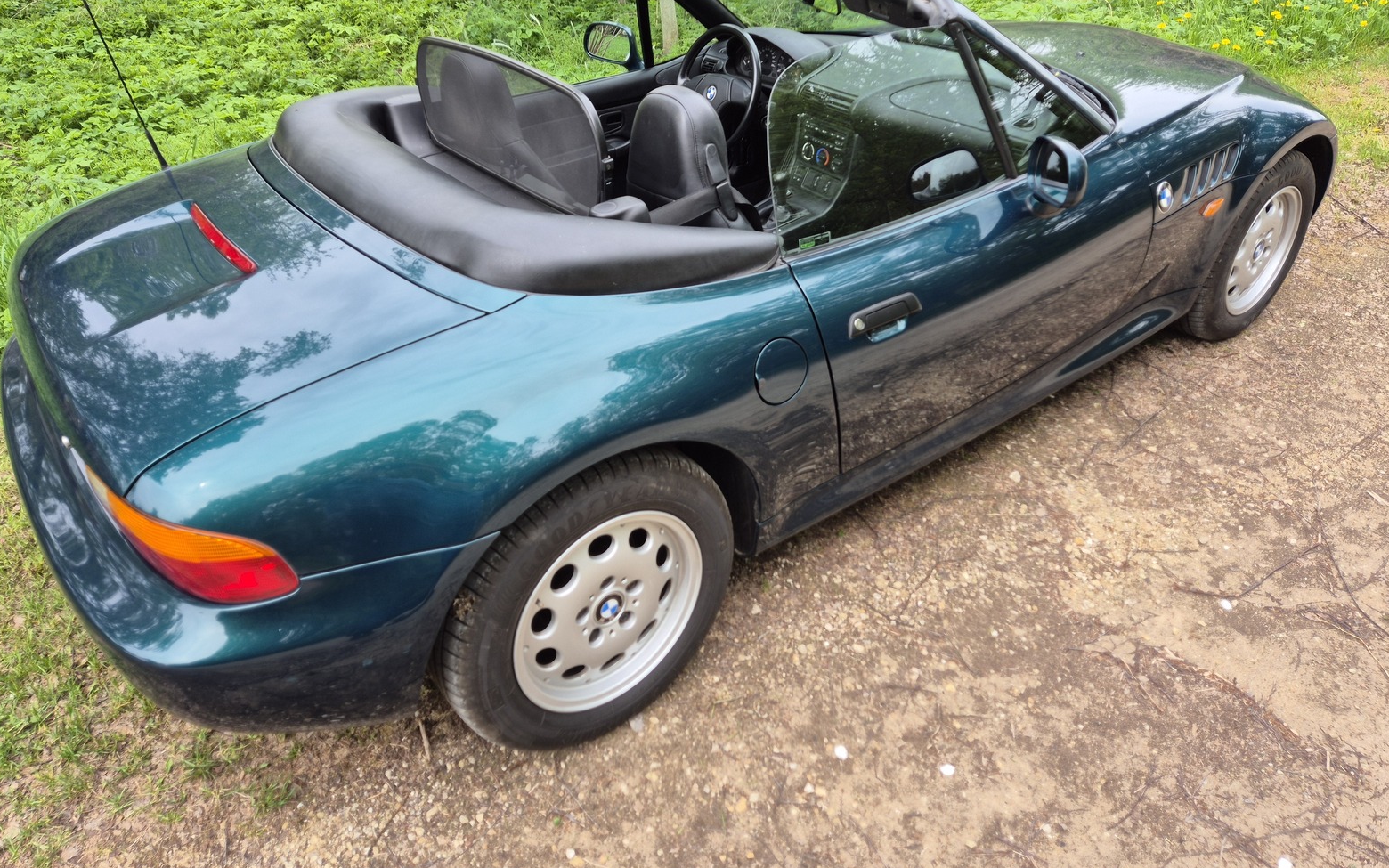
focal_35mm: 25
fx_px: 946
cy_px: 386
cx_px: 686
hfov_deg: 72.5
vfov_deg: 49.2
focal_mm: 5.4
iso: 25
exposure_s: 1/187
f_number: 1.8
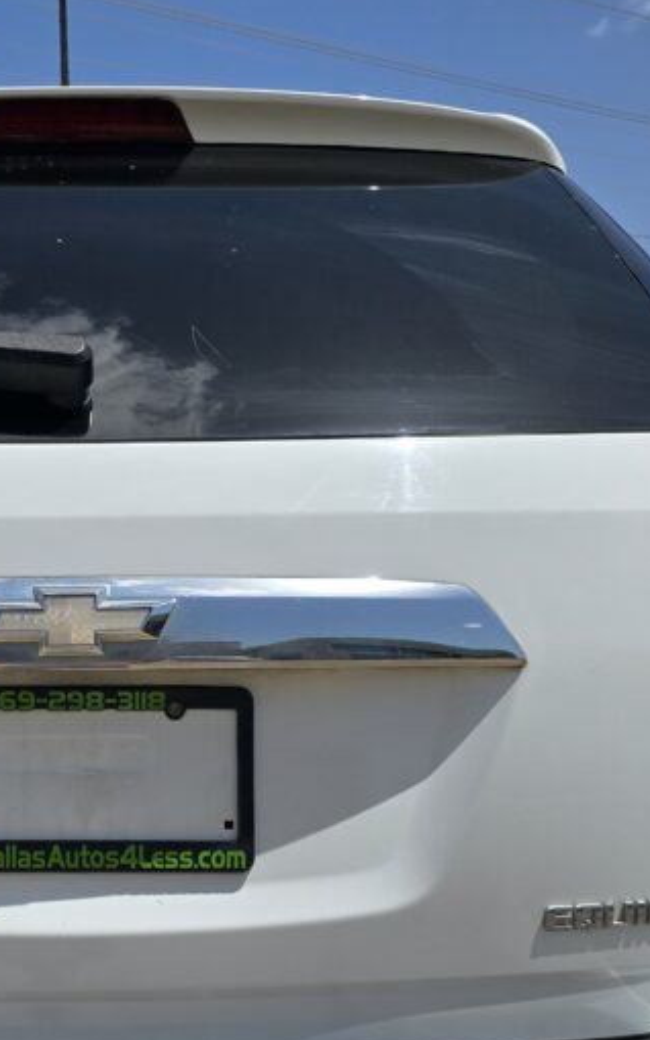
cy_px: 774
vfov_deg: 40.0
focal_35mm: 49
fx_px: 1389
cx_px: 72
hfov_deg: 25.6
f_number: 1.7
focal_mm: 6.3
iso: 12
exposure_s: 1/1422
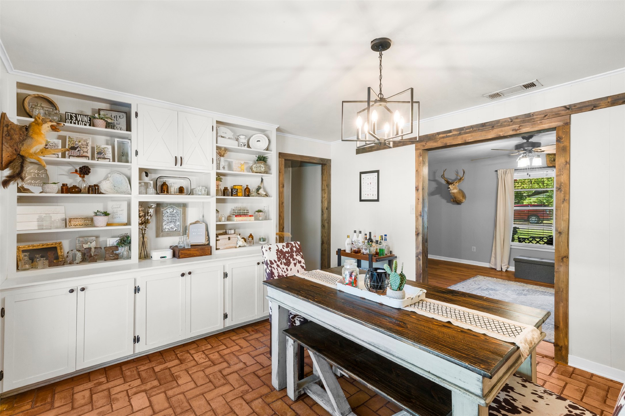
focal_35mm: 16
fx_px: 278
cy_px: 208
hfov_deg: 96.7
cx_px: 312
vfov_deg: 73.7
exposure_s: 1/10
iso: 400
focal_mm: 16
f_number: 10
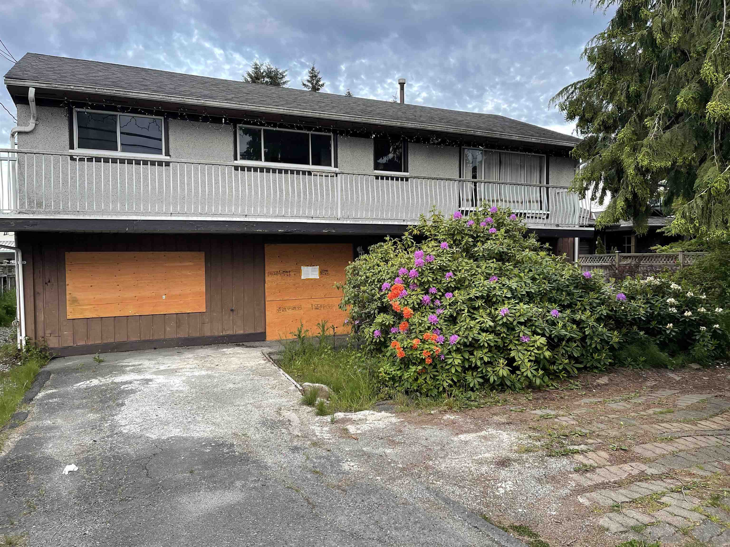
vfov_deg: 53.1
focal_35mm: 26
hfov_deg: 67.3
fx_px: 548
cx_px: 365
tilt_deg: -2.1
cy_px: 274
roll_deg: +1.3
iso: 100
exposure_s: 1/121
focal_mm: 5.1
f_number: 1.6
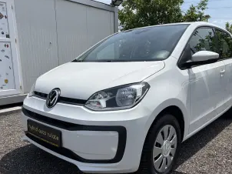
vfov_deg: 45.3
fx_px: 208
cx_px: 117
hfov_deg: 58.4
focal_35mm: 31
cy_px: 99
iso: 64
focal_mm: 5.96
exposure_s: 1/7813
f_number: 1.6
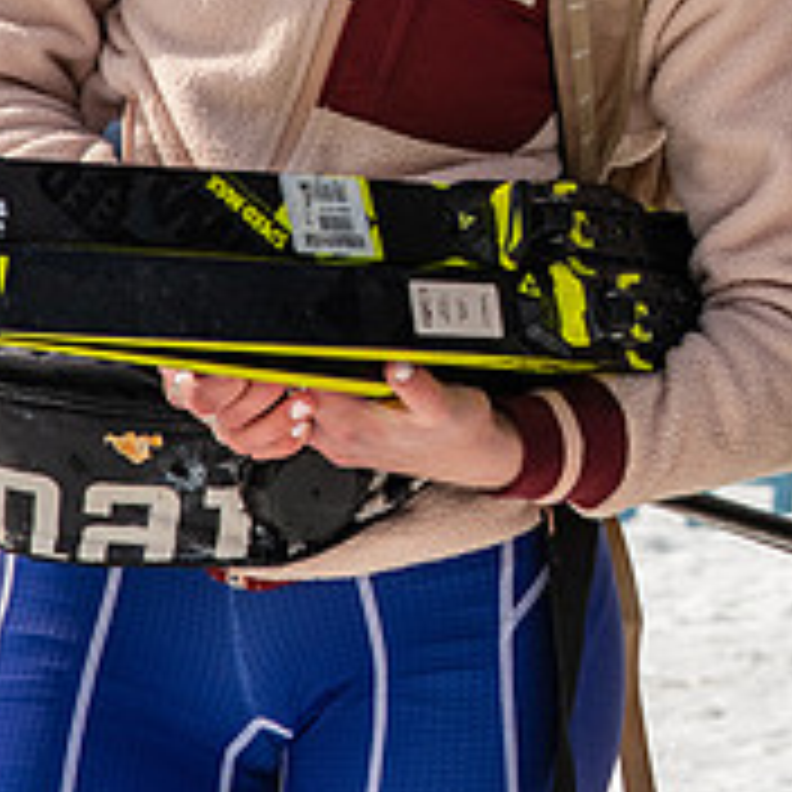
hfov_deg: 4.2
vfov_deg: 4.2
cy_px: -153
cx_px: 870
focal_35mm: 415
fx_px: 10742
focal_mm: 85
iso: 400
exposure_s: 1/800
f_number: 8
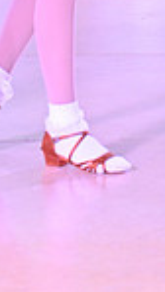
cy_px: -196
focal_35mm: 427
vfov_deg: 5.0
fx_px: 3316
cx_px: -107
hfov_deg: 2.8
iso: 5000
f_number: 6.3
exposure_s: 1/400
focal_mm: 105
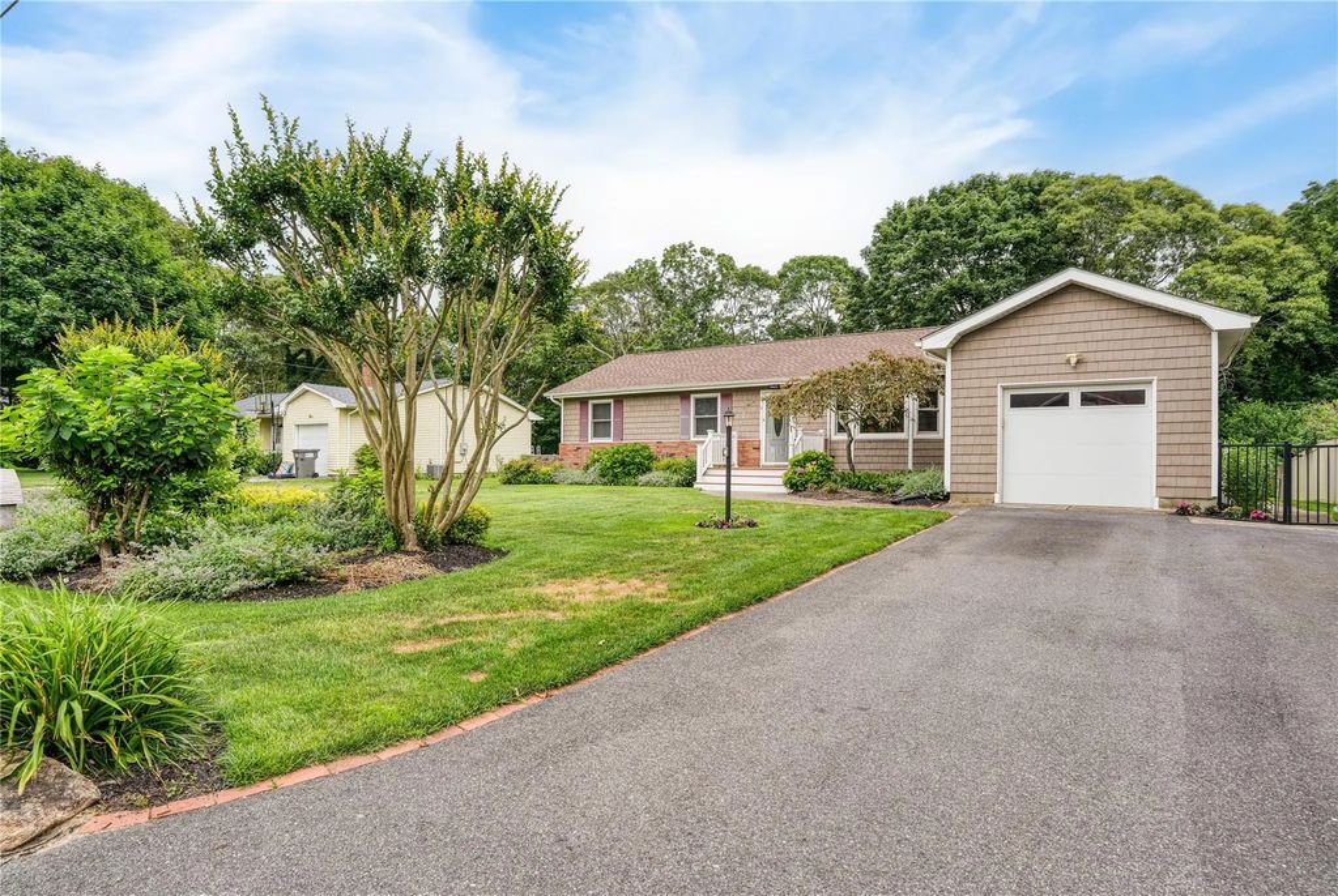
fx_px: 744
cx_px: 669
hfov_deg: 83.9
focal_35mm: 20
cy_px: 448
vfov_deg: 62.1
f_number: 7.1
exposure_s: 1/125
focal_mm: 20
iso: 100
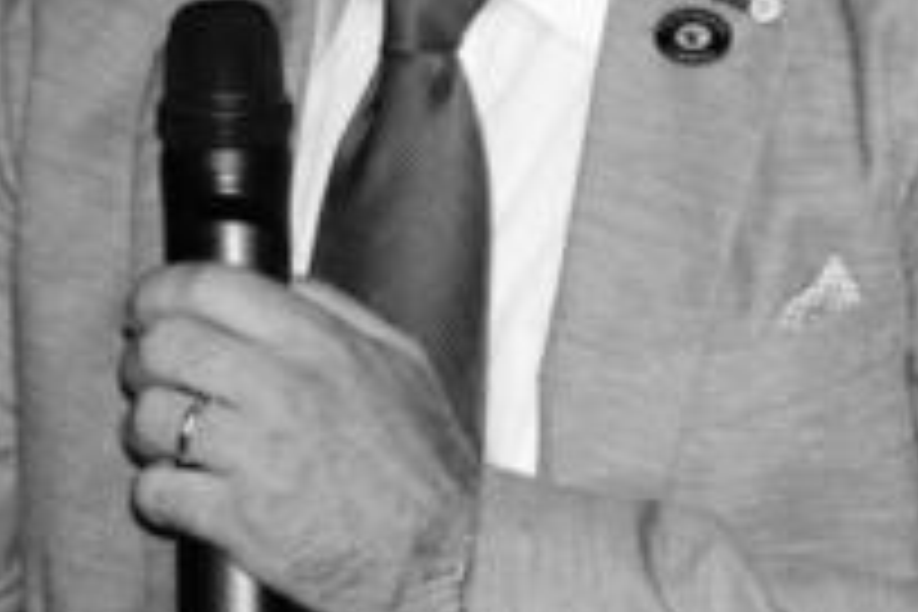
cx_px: 184
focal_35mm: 257
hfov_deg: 8.0
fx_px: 6553
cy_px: -117
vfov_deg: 5.3
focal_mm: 70
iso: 400
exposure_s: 1/125
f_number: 5.6
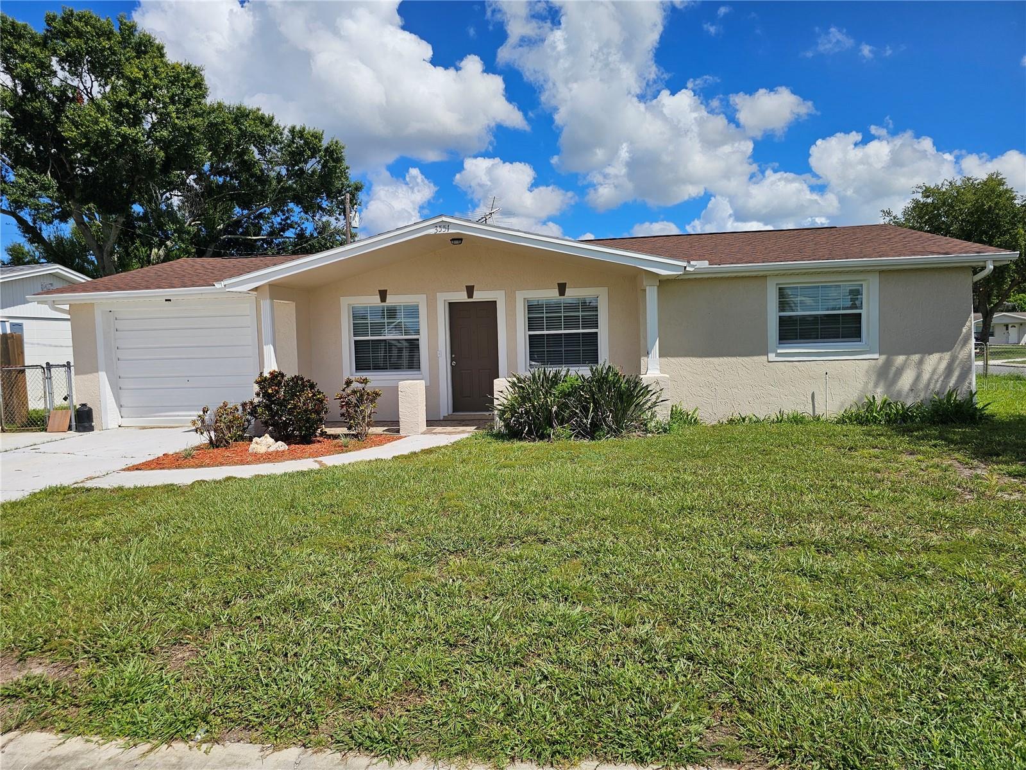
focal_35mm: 23
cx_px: 513
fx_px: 682
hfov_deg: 73.9
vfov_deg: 58.9
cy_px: 385
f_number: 1.7
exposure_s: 1/1384
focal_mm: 6.3
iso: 10
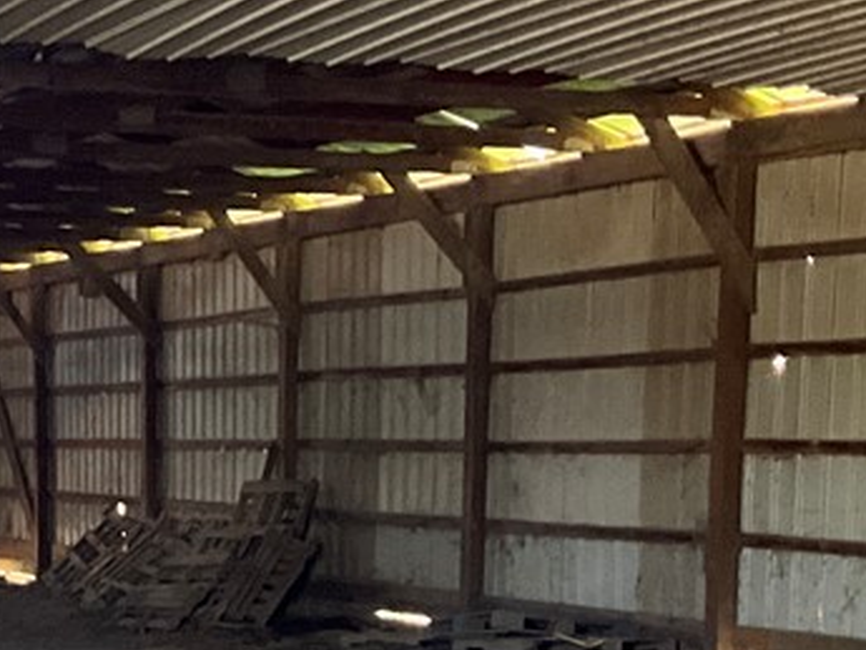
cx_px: 23
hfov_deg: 22.0
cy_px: 680
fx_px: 2152
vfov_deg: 16.7
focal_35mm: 86
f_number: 1.8
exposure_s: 1/60
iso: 250
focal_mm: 3
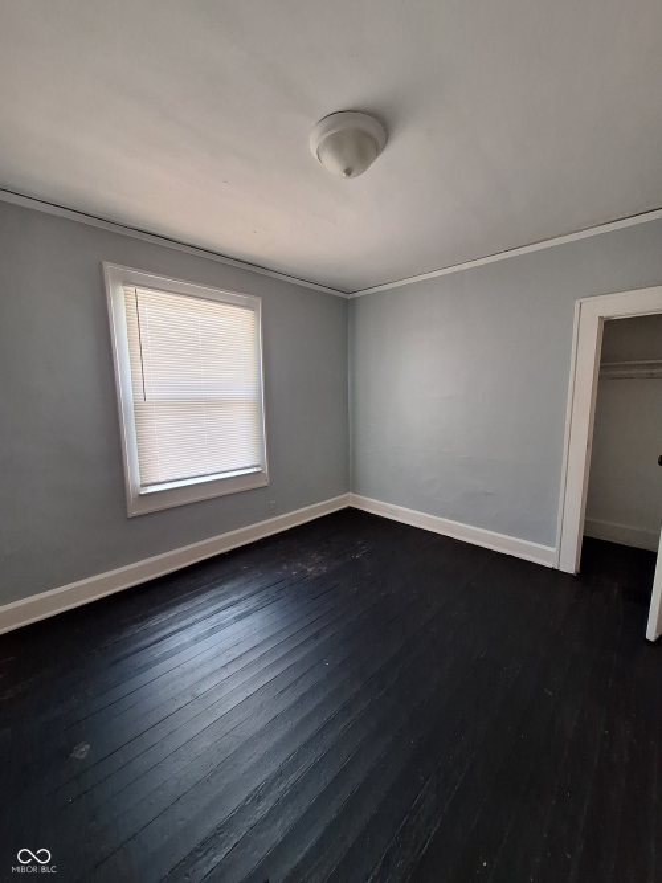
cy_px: 442
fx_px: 332
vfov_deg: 106.2
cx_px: 331
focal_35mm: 13
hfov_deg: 89.9
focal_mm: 1.74
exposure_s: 1/40
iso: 160
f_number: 2.2
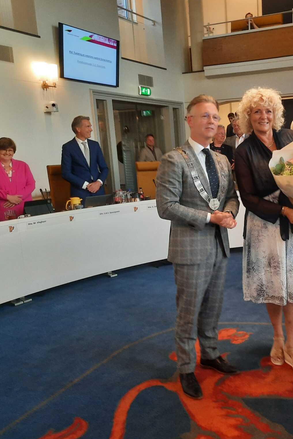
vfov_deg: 54.4
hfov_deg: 36.2
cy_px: 220
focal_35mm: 35
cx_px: 245
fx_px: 427
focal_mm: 4.6
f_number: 2
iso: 250
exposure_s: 1/60
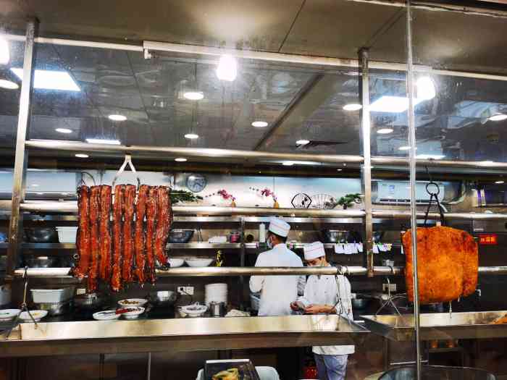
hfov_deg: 65.3
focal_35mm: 27
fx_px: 395
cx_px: 254
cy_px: 190
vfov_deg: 51.4
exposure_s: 1/100
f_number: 1.6
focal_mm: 5.56
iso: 64
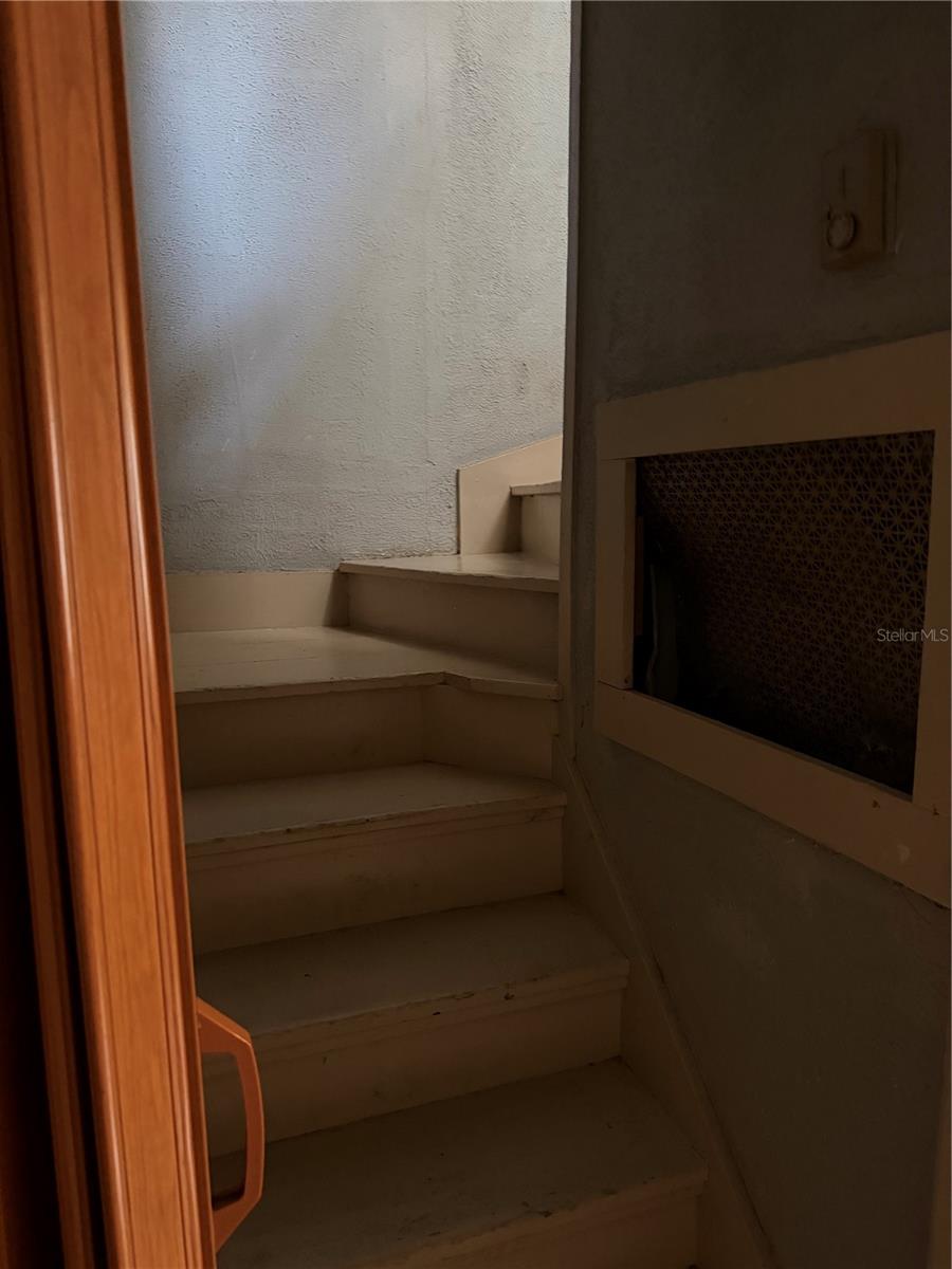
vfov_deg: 71.6
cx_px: 476
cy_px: 634
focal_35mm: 24
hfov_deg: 56.8
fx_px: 880
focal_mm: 6.76
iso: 1000
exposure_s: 1/30
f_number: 1.78
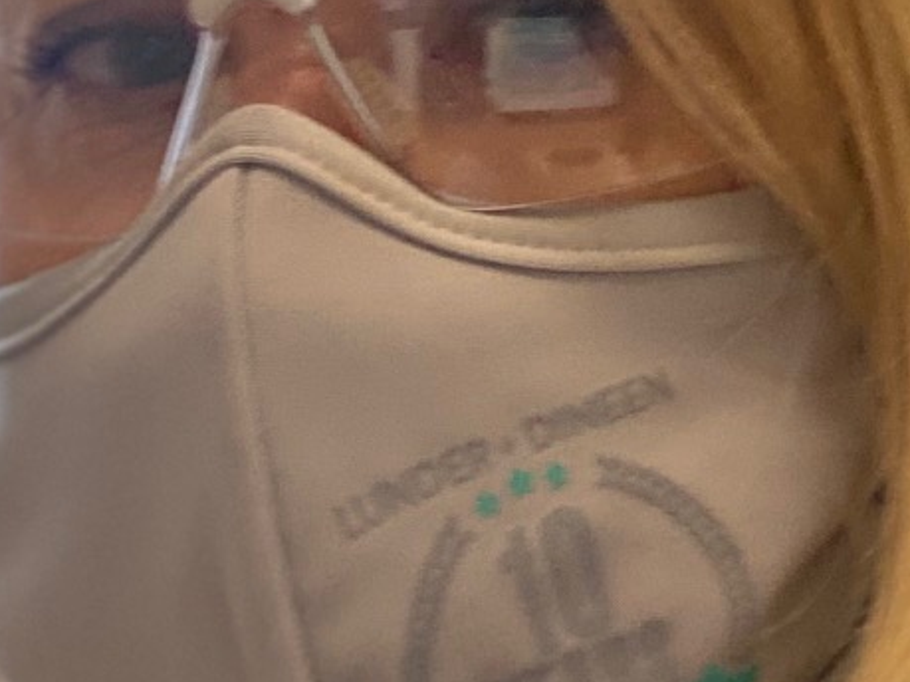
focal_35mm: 101
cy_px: 317
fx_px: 2654
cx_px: 379
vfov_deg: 14.6
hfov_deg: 19.4
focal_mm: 2.71
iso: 320
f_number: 2.2
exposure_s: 1/40
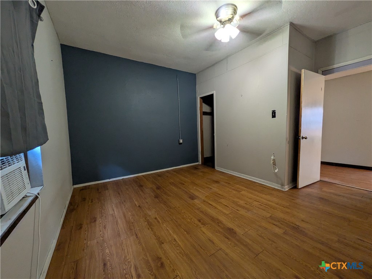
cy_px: 140
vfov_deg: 85.7
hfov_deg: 102.0
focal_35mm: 14
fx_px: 151
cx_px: 186
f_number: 2.2
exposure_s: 1/24
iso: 329
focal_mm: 1.83
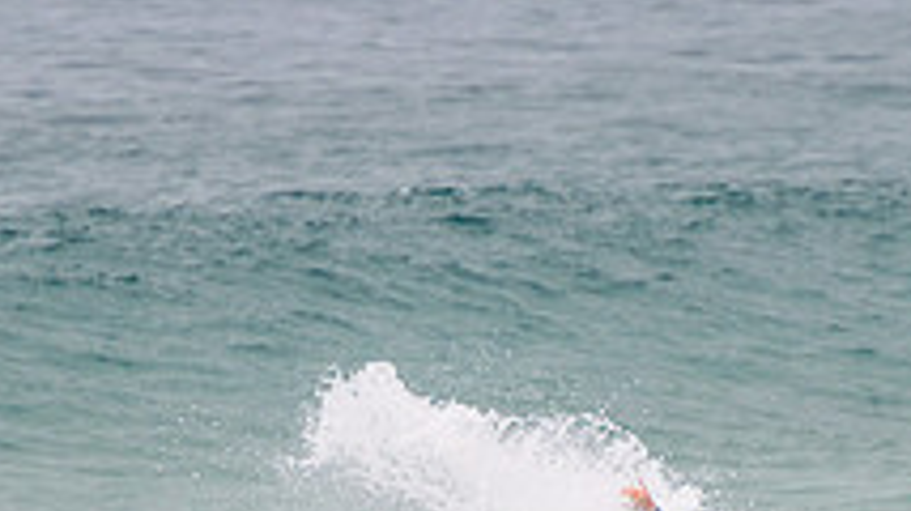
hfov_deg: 1.4
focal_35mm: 1564
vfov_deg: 0.8
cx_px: 605
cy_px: 623
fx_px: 37752
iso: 160
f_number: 5.6
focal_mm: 400
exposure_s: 1/2000
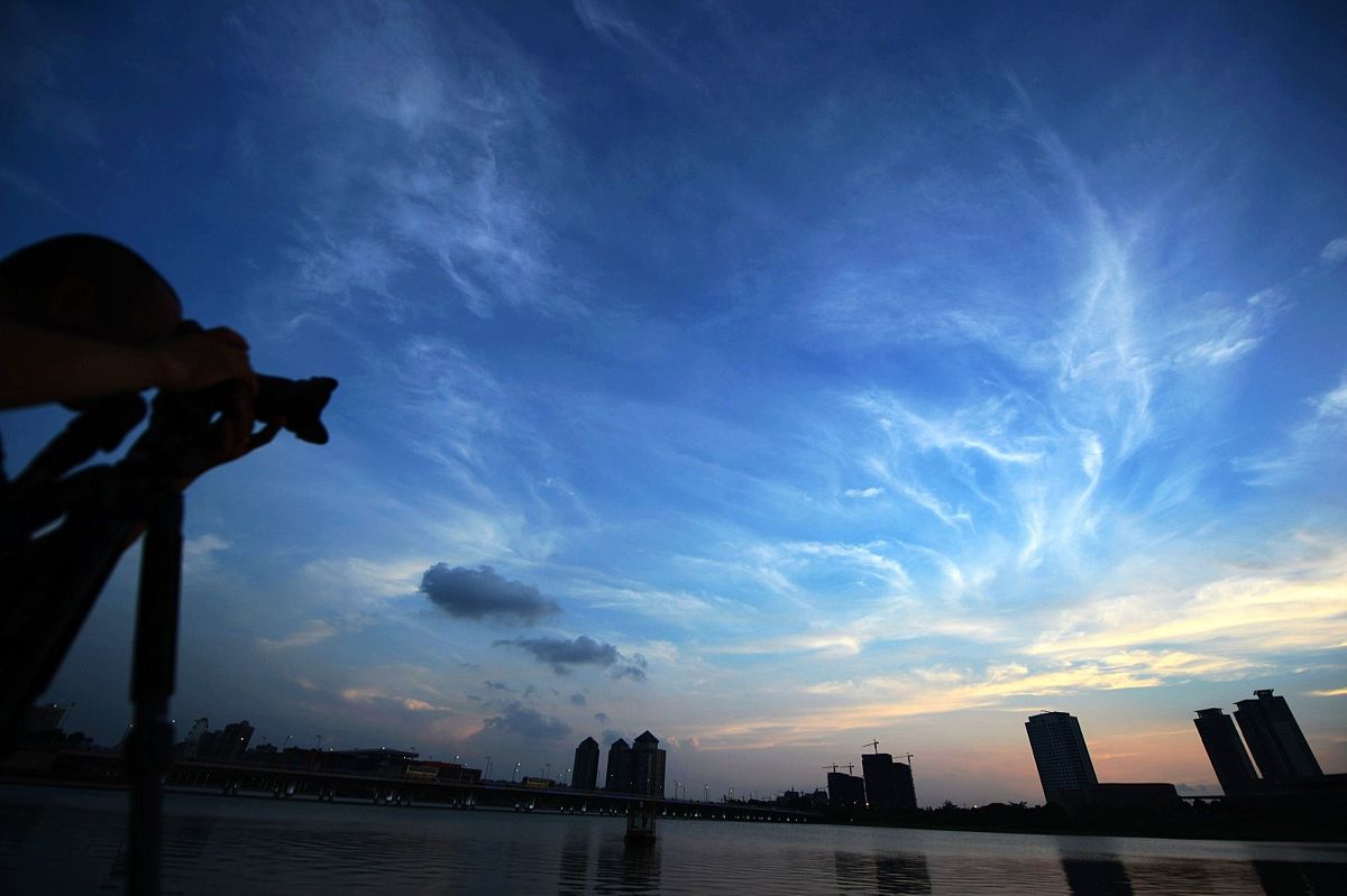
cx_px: 674
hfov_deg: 104.3
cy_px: 448
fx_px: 524
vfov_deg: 81.2
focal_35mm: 14
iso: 200
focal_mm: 14
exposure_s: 1/1600
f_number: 2.8
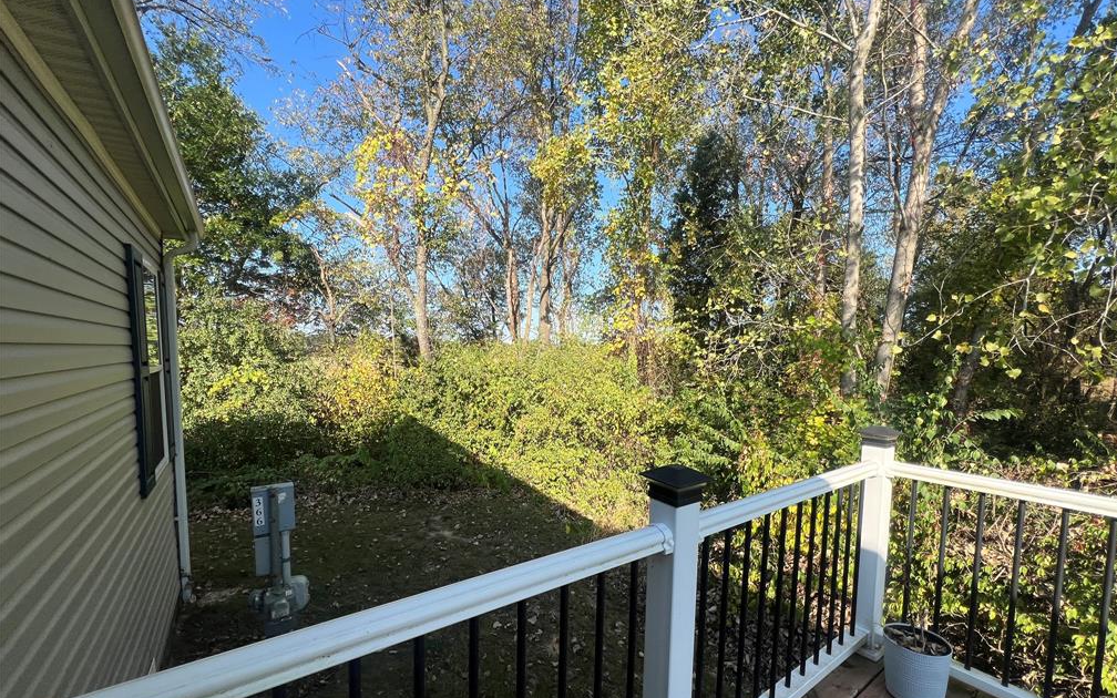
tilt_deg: -4.0
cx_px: 566
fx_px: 426
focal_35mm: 14
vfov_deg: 78.3
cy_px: 390
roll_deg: -2.1
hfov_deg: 105.3
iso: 32
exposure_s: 1/602
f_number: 1.8
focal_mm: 1.57
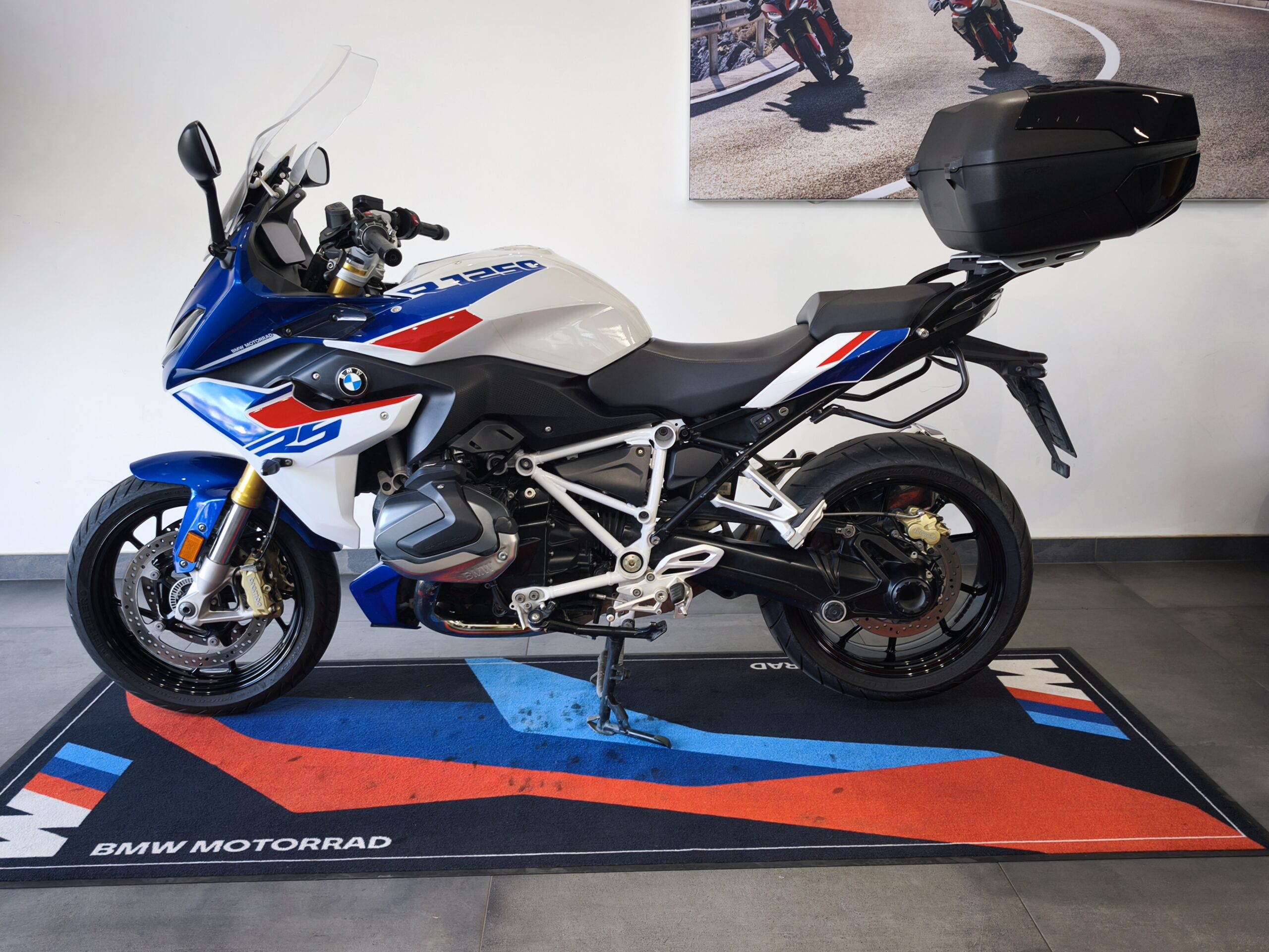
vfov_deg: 44.2
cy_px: 476
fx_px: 1173
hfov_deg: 56.8
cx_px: 634
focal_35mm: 32
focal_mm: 6.57
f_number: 1.6
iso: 80
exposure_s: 1/100
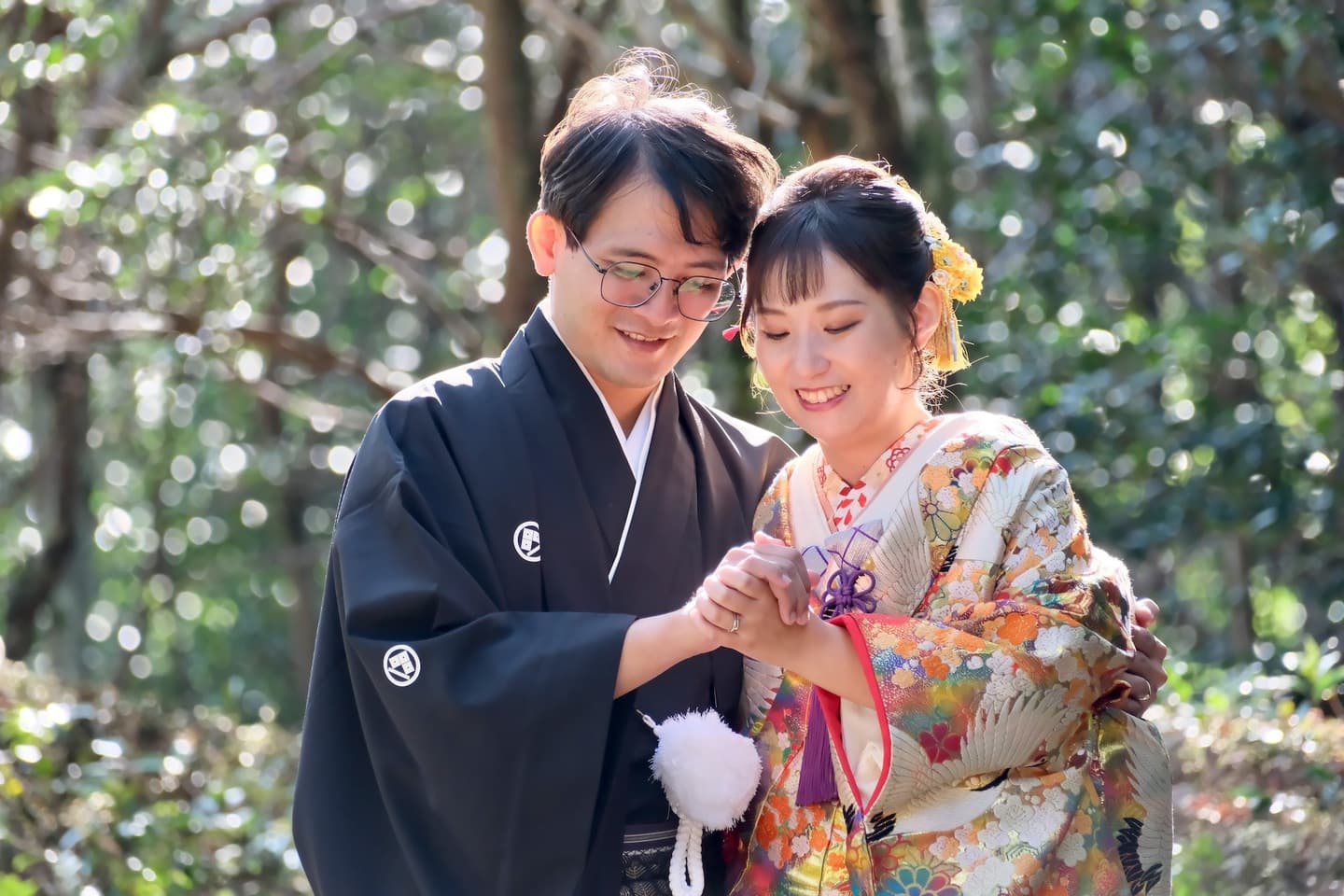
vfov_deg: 3.1
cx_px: 672
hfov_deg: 4.6
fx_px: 16799
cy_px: 448
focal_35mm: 450
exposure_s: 1/200
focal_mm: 300
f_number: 6.4
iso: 1600
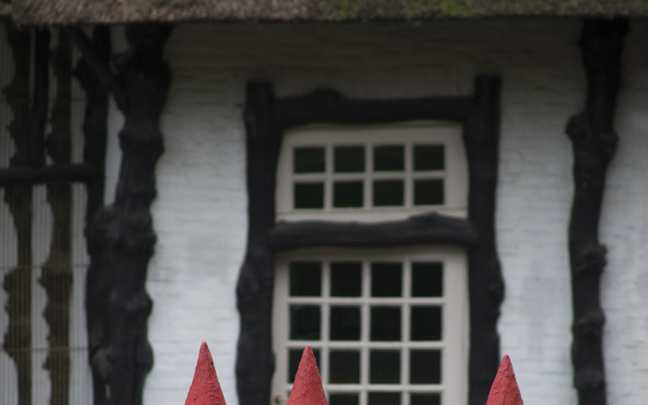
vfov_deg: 2.9
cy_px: 396
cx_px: 337
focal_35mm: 448
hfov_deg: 4.7
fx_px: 7912
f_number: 4.5
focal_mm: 150
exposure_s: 1/13
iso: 100
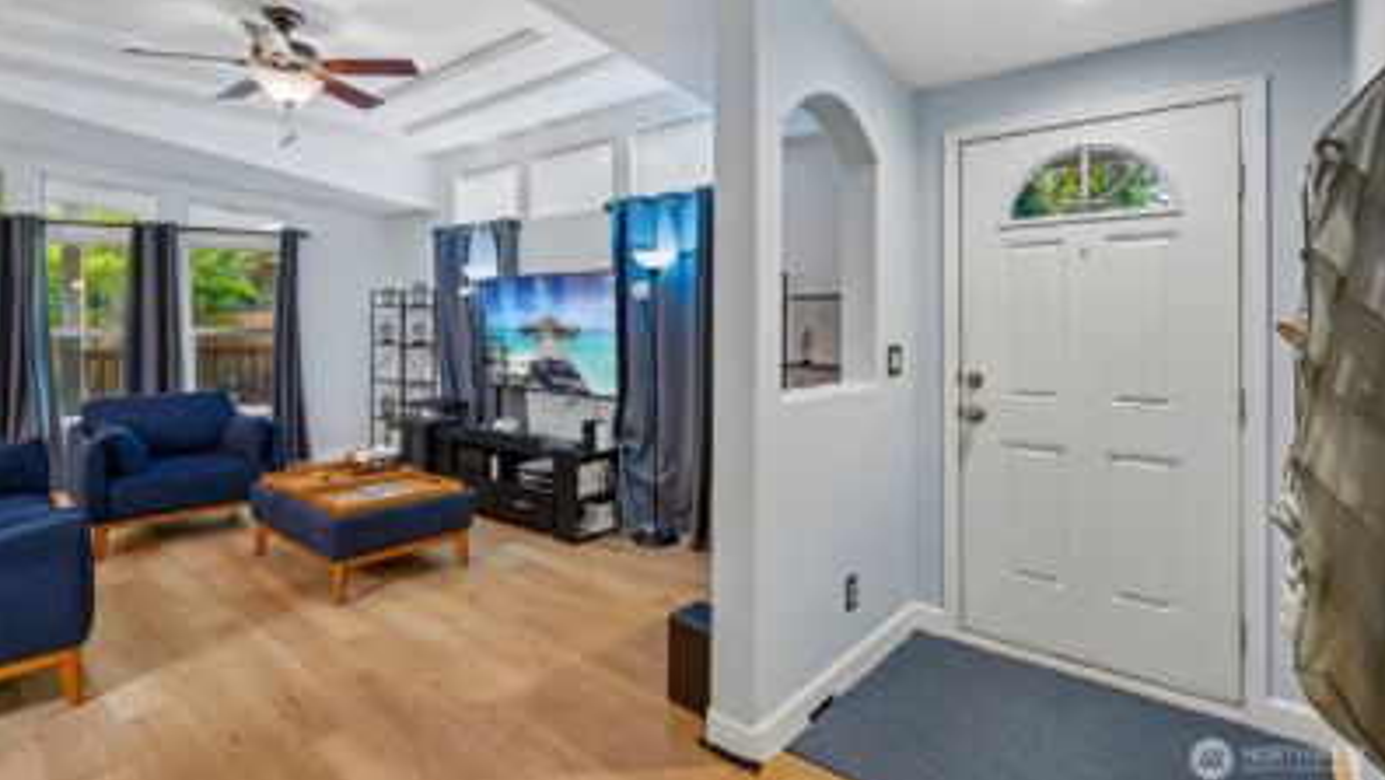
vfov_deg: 60.7
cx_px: 692
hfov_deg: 92.6
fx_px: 661
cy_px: 324
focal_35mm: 18
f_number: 8
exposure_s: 1/8
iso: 400
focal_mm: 17
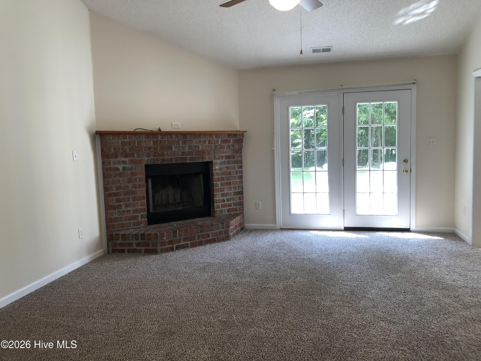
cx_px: 240
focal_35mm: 28
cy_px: 180
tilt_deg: -5.5
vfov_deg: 49.7
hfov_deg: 63.4
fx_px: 389
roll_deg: +1.8
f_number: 1.8
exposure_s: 1/30
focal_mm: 3.99
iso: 25
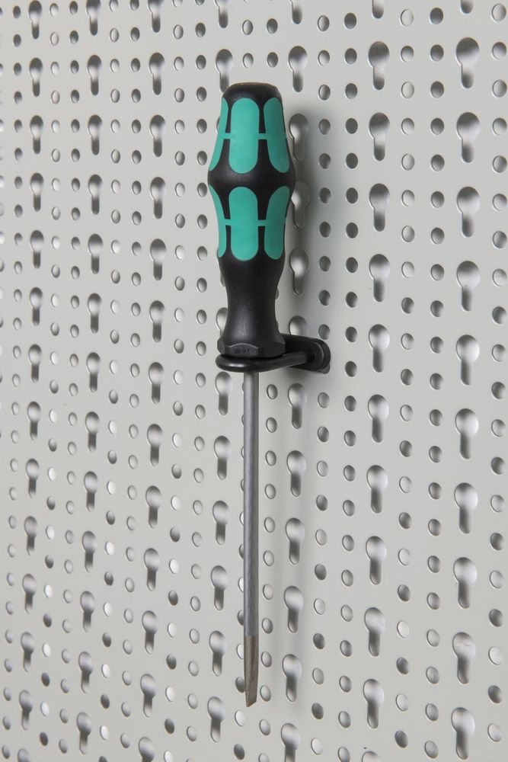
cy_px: 381
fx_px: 1481
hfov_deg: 19.5
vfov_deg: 28.8
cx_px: 254
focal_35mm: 70
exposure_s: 1/50
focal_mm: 70
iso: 80
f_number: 16
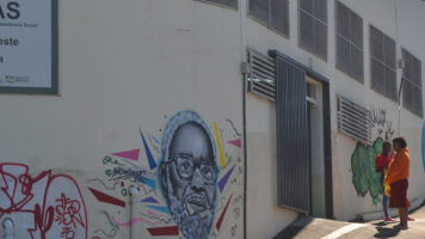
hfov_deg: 16.3
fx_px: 1475
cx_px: 116
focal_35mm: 131
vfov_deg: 9.2
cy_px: 65
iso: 110
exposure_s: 1/250
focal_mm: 45
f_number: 8
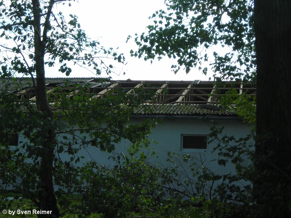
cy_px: 109
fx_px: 757
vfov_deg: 16.4
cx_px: 146
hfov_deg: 21.8
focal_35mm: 90
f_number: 4.6
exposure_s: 1/177
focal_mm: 14.8
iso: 50
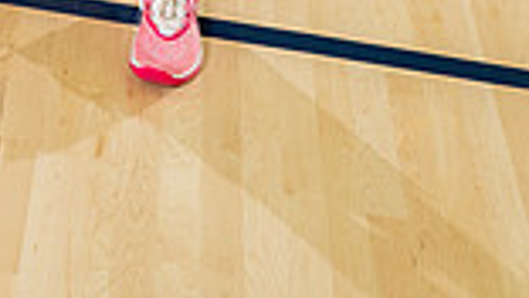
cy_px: -457
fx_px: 1614
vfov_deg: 9.3
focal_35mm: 115
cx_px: 142
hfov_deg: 18.5
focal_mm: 38
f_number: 7.1
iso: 640
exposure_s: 1/250
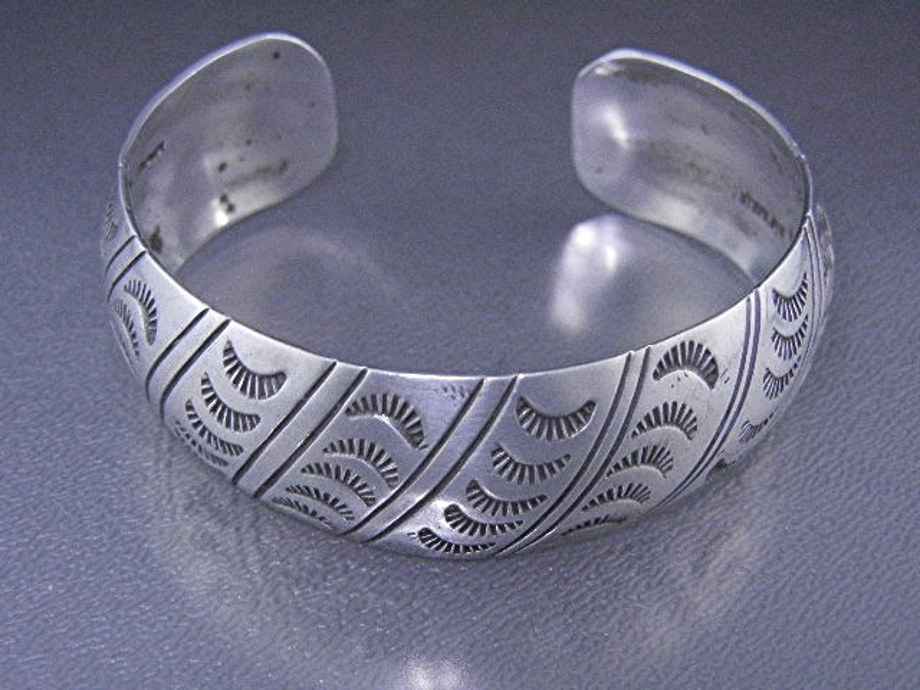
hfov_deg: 32.7
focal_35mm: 59
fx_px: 1568
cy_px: 345
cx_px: 460
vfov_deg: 24.8
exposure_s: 1/30
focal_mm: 10.6
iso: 800
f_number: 8
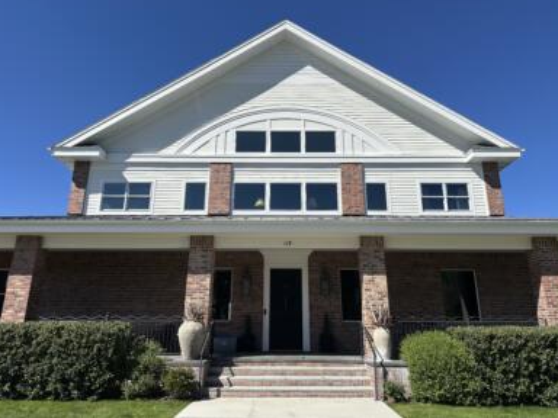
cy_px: 203
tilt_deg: +18.1
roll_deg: +0.3
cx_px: 283
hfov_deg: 69.4
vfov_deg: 54.9
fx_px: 403
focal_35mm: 25
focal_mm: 6.86
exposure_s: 1/6211
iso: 80
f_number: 1.78
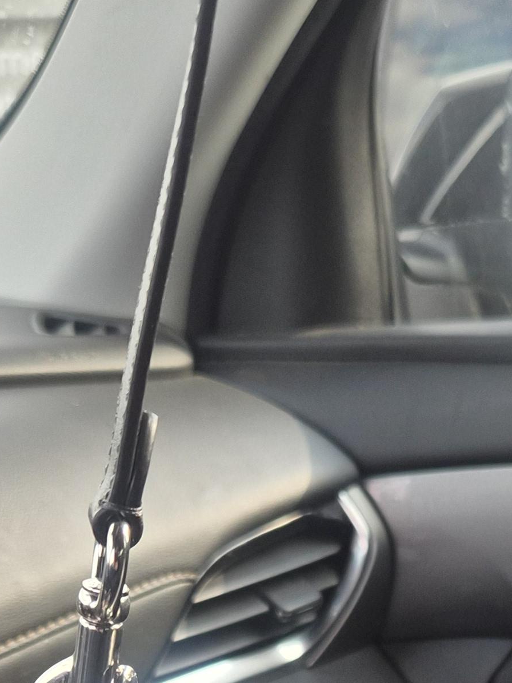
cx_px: 447
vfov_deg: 23.0
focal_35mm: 77
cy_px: 848
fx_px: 1519
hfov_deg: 18.8
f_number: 1.8
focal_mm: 5.4
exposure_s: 1/564
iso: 80
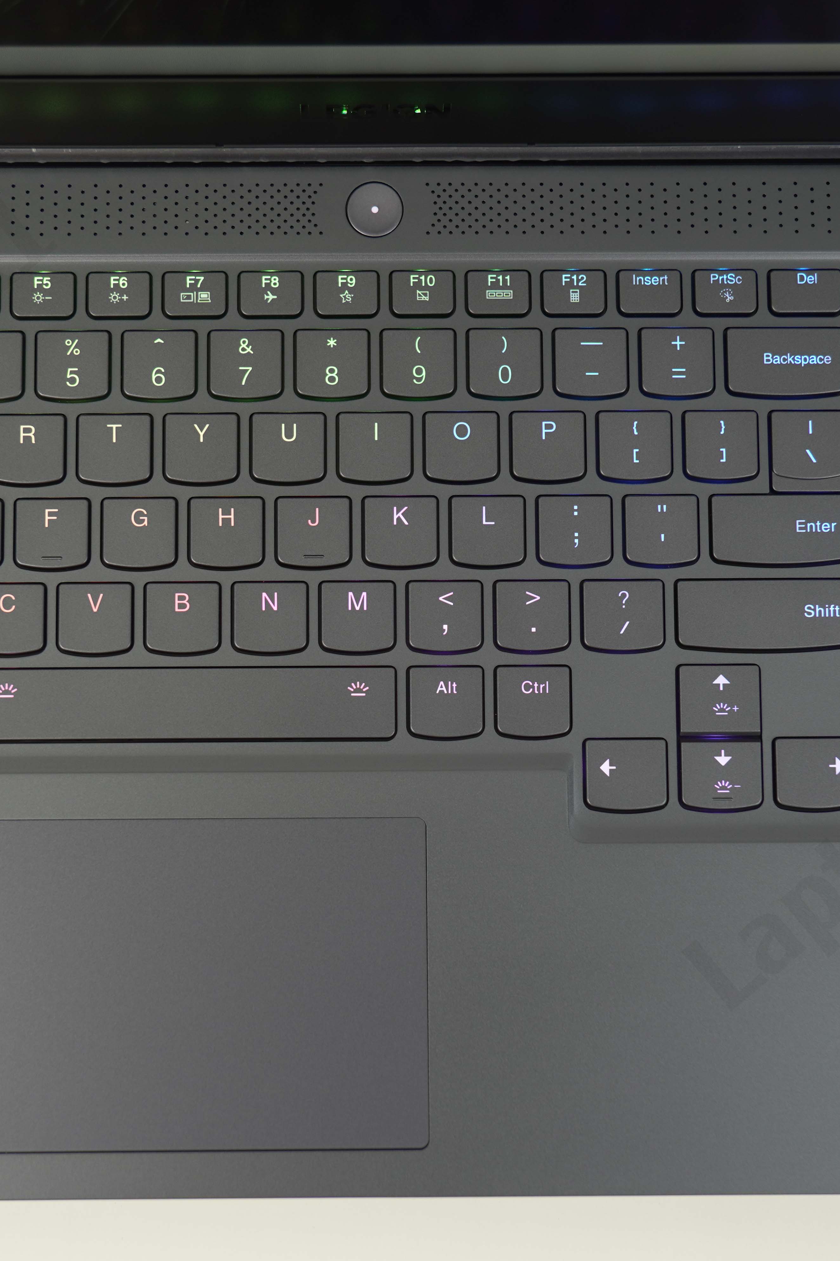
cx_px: 373
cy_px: 630
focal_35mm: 59
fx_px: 2065
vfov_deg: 33.9
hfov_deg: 23.0
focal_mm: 26
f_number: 2.8
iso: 100
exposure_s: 1/100
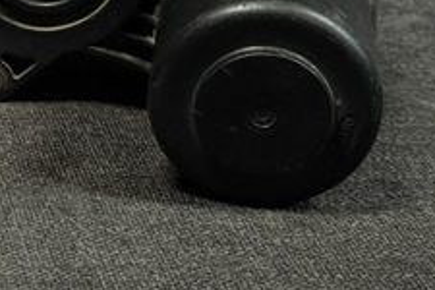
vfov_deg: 9.6
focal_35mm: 142
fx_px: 1716
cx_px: -157
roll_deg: -1.4
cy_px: -1
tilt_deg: -20.5
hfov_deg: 13.8
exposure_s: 1/50
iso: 200
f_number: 1.78
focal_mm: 6.76
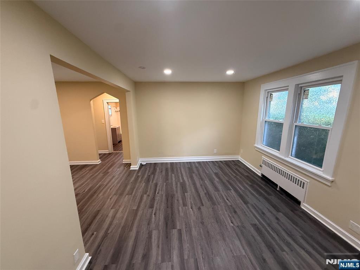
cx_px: 180
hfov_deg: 102.1
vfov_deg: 85.7
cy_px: 135
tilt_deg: -10.6
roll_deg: -0.5
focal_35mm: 14
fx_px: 146
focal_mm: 2.22
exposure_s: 1/120
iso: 320
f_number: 2.2
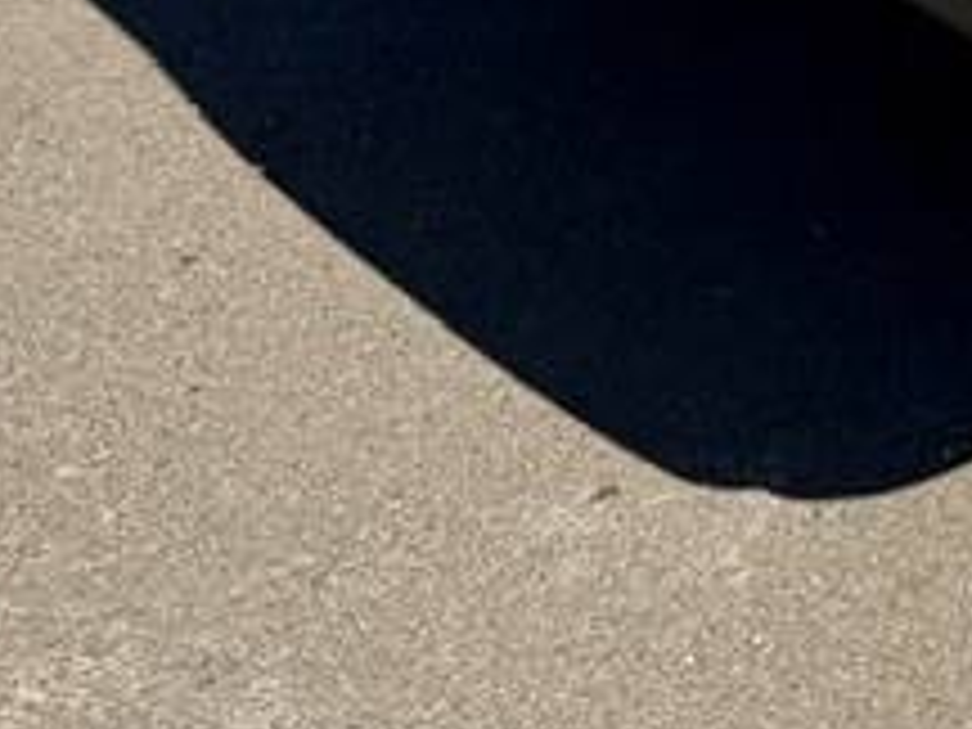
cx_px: 2174
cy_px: -1372
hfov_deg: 11.8
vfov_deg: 8.8
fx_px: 3987
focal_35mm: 142
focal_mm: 6.76
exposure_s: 1/6173
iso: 80
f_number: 1.78
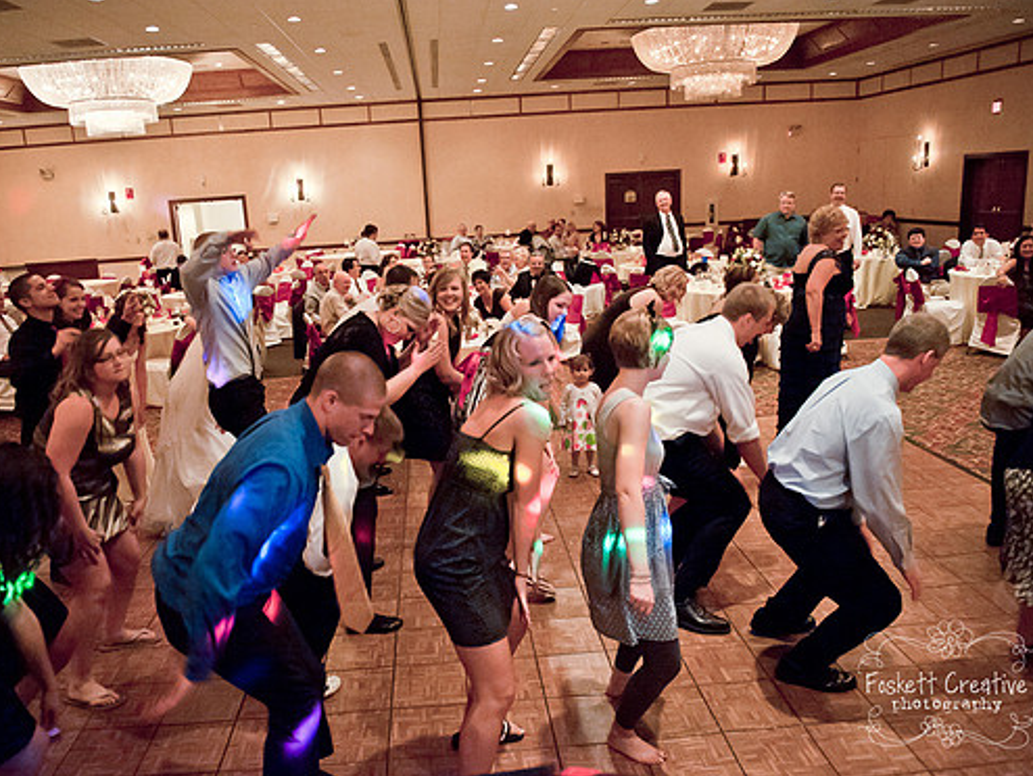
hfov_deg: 65.2
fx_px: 806
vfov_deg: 51.4
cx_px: 476
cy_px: 394
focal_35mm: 27
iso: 8000
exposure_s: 1/60
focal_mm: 24
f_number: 2.8
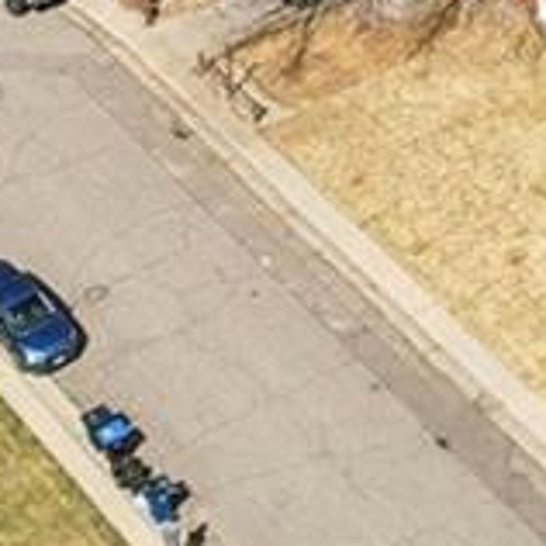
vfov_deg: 8.2
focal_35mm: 189
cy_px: -916
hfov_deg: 9.0
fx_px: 3373
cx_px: 833
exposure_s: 1/2000
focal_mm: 8.4
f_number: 2.8
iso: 100
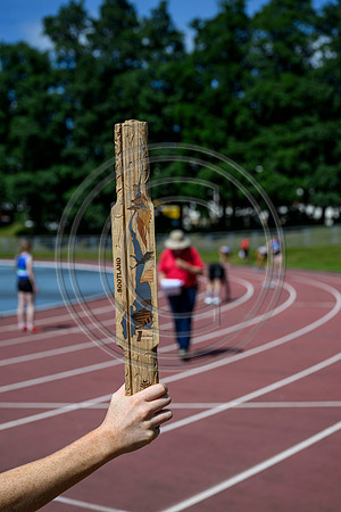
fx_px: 852
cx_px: 170
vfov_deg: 33.4
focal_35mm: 60
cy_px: 256
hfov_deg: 22.6
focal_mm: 60
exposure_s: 1/2000
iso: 200
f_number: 5.6
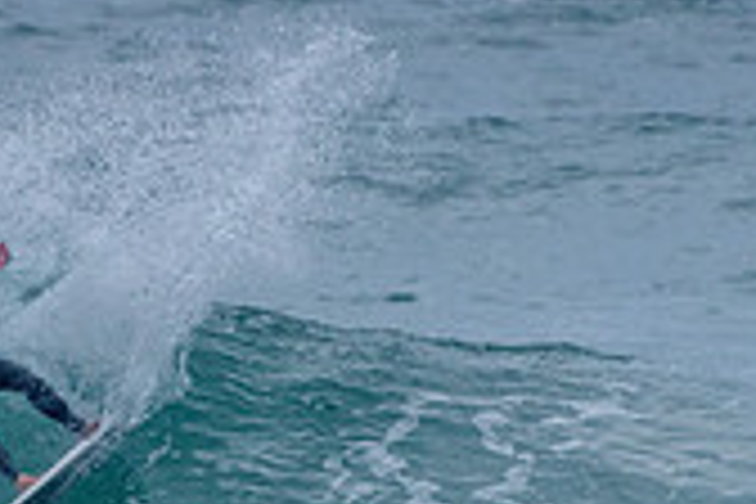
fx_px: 44370
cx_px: -37
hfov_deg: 1.0
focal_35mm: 2113
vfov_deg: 0.7
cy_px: 488
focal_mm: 500
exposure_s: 1/2000
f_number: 5.6
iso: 1250
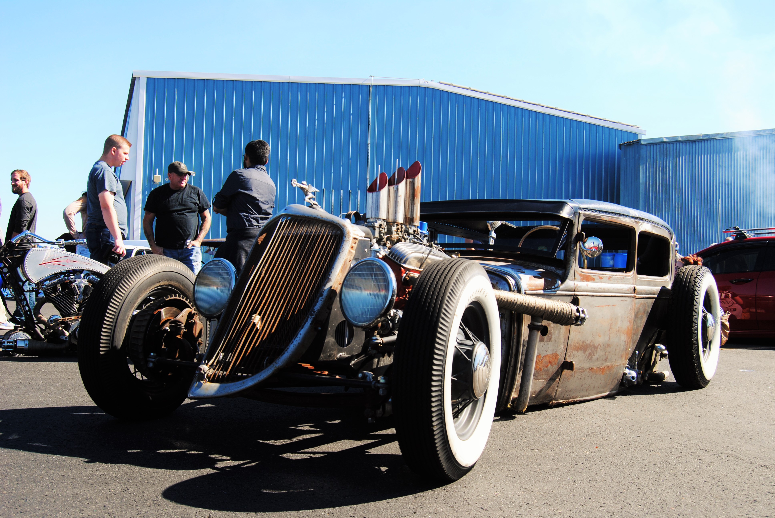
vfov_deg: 38.5
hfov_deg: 55.0
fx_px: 744
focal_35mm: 34
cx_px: 388
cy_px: 259
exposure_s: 1/200
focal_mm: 23
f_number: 7.1
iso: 100
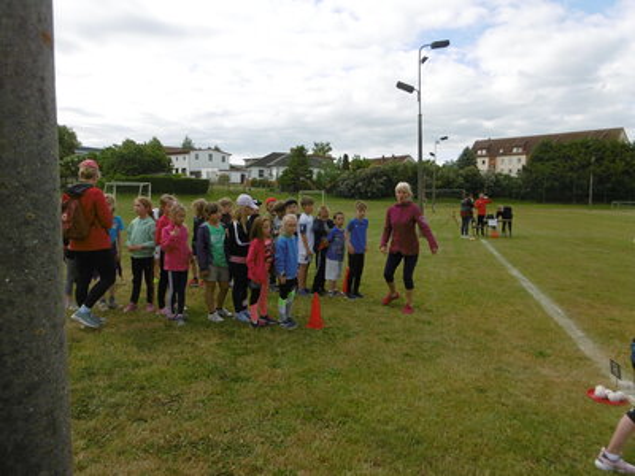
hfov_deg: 71.6
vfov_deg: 56.8
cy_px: 238
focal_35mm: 24
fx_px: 440
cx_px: 318
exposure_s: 1/800
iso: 100
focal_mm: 4.3
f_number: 3.1
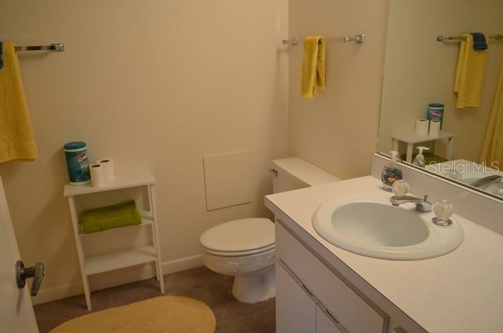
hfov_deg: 67.5
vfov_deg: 47.7
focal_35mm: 27
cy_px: 166
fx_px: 376
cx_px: 252
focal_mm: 18
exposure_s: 1/60
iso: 400
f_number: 4
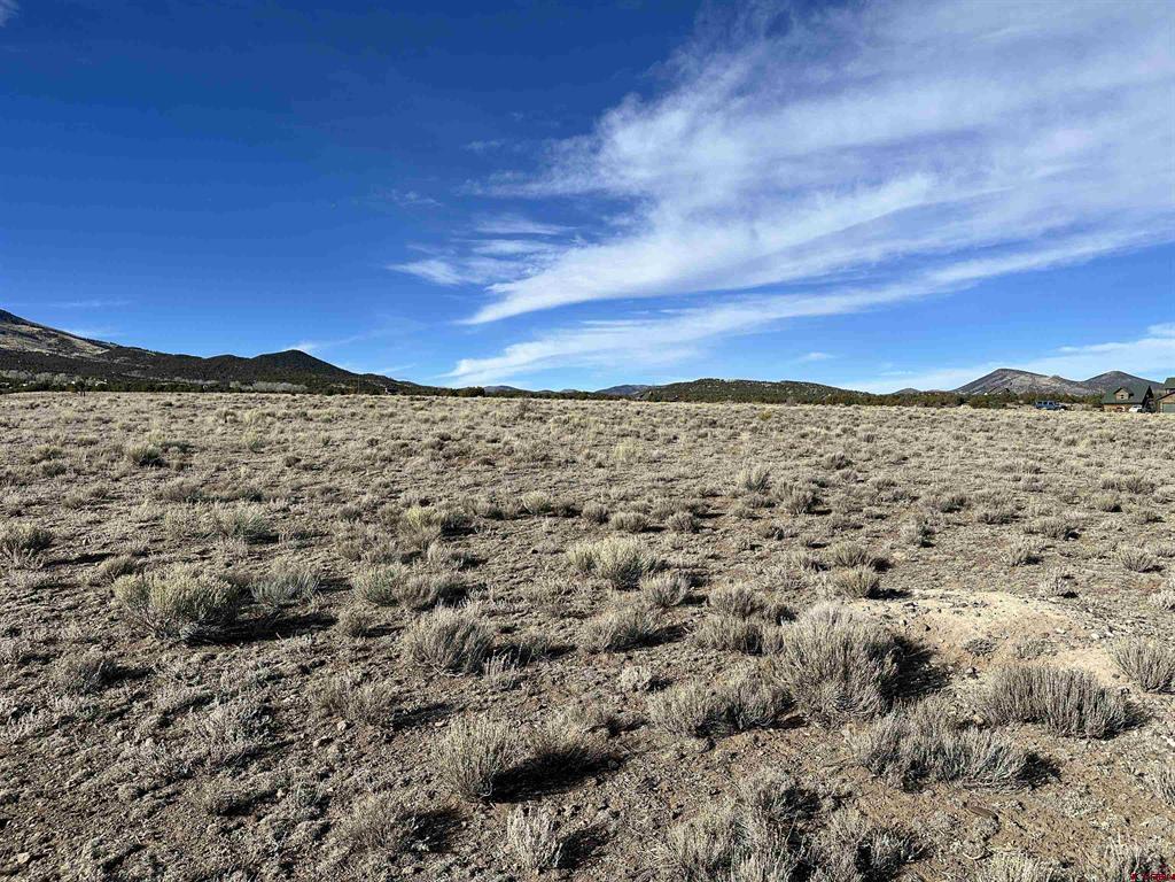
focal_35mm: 24
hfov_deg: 71.6
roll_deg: +0.0
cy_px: 441
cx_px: 588
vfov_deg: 56.8
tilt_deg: -0.4
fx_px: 815
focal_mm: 6.86
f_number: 1.78
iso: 80
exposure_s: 1/6211
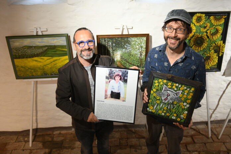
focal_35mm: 29
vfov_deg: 45.0
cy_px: 77
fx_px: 186
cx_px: 116
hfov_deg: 63.7
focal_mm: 29
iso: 500
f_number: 2.8
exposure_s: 1/250
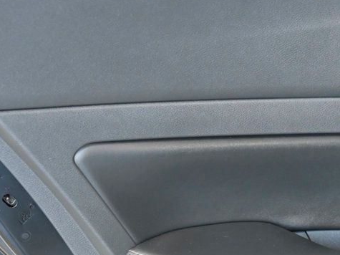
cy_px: 201
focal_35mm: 139
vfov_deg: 10.6
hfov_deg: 14.0
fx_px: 1365
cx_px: 319
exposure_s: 1/160
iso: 2500
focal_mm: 67
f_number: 4.5
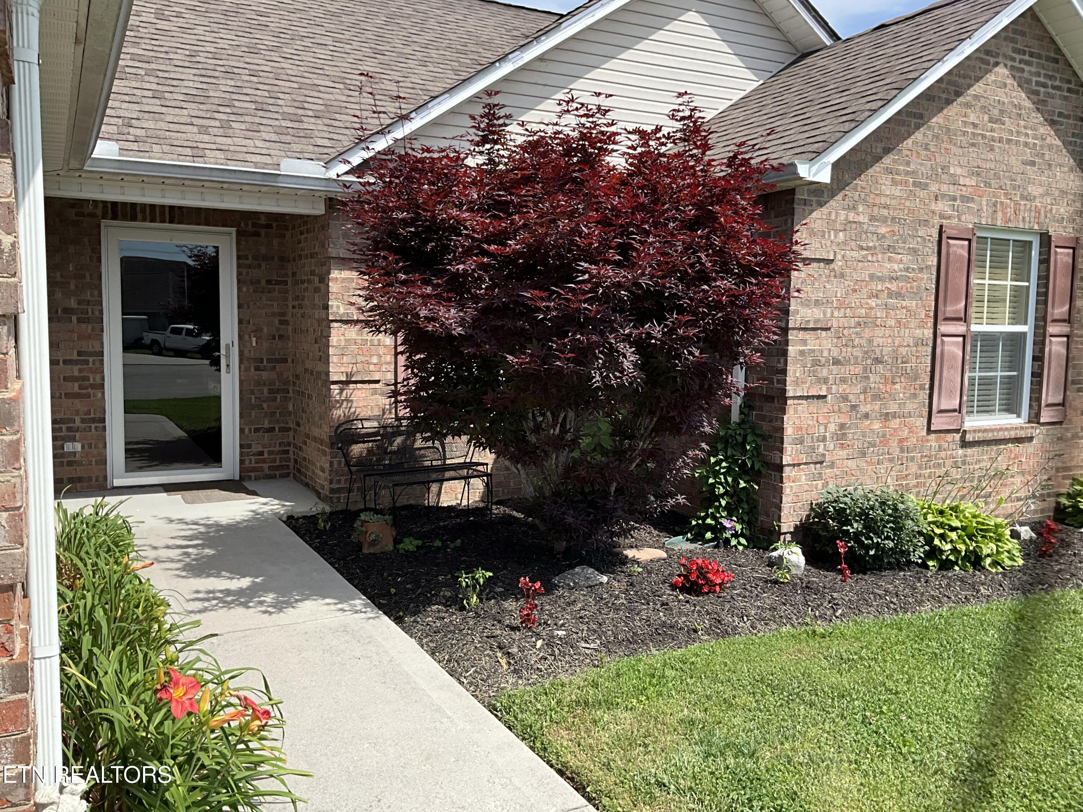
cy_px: 406
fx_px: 907
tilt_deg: -3.8
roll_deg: -1.8
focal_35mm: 29
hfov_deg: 61.7
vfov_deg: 48.2
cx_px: 542
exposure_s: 1/1250
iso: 25
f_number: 1.8
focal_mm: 3
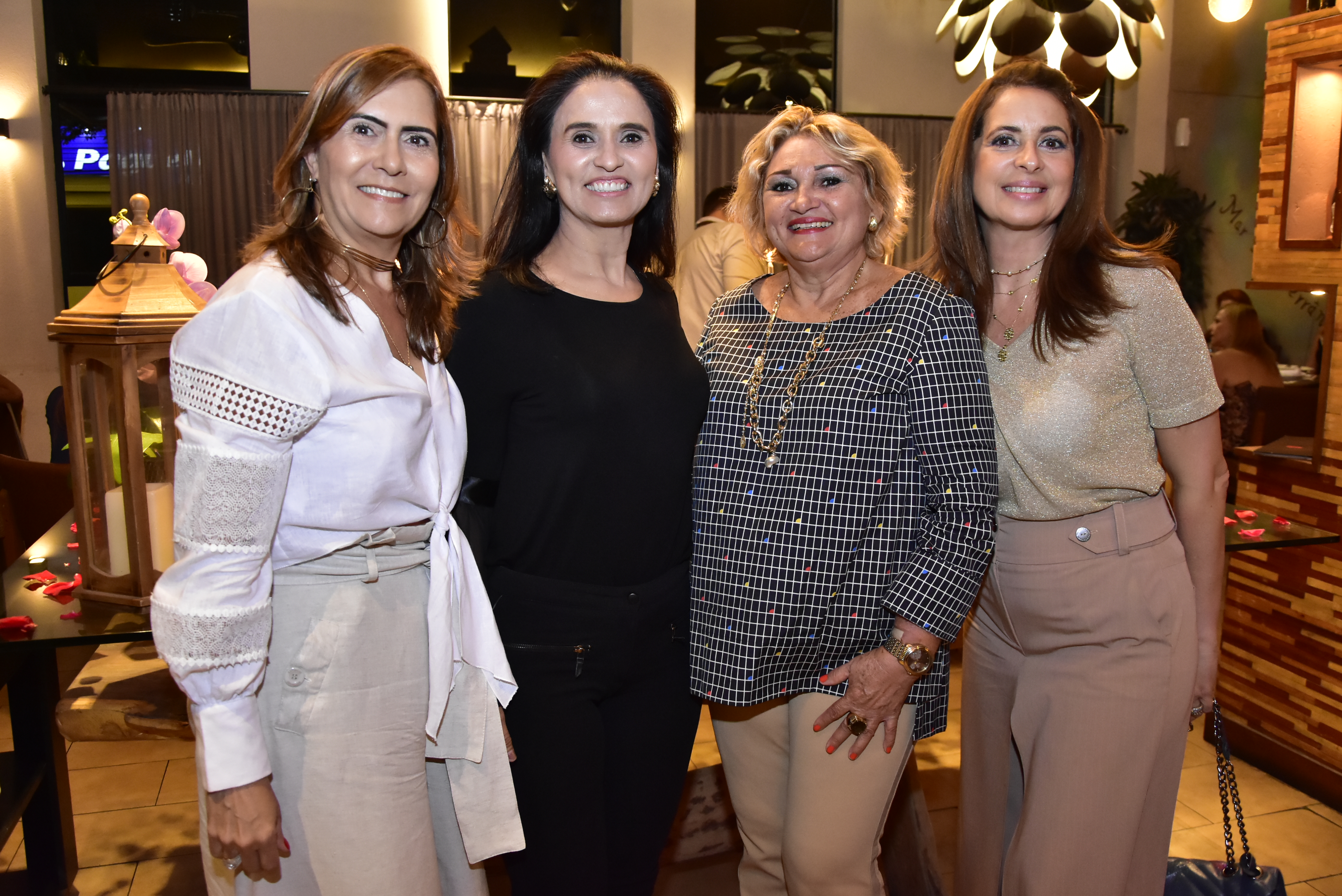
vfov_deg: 41.7
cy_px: 448
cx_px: 671
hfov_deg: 59.5
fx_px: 1174
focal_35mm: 32
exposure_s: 1/50
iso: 2500
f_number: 3.8
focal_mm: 21
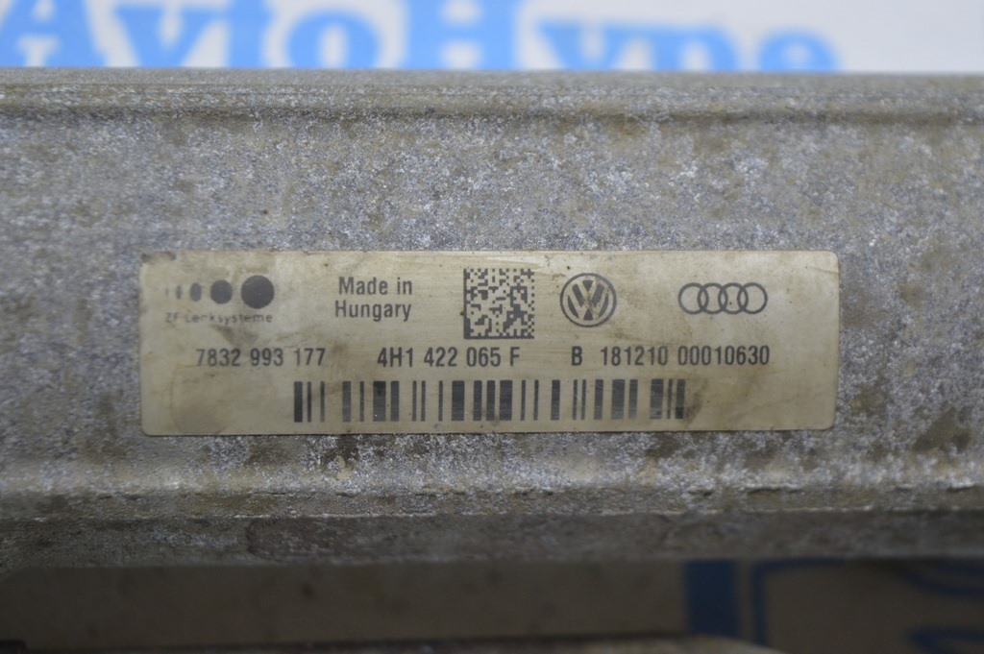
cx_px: 492
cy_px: 327
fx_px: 2253
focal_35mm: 82
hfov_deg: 24.6
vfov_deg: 16.5
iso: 800
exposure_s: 1/60
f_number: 5.6
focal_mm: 55
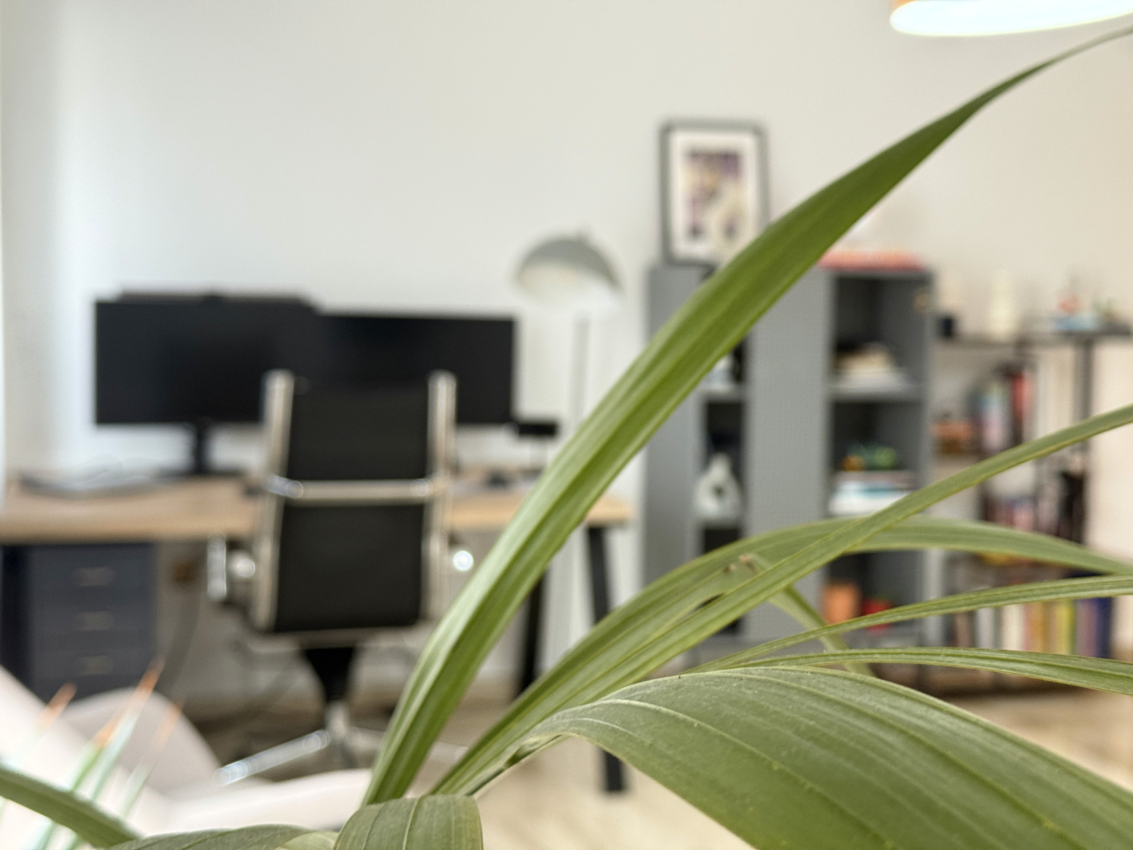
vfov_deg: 30.3
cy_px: 425
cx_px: 566
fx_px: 1571
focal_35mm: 48
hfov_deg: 39.7
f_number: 1.78
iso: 250
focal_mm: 6.76
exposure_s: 1/33
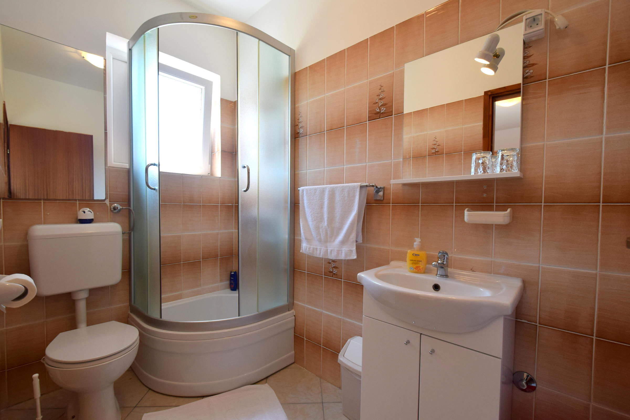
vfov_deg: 77.3
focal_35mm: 15
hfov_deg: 100.4
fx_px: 262
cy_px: 210
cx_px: 315
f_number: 5
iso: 400
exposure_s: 1/100
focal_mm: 10
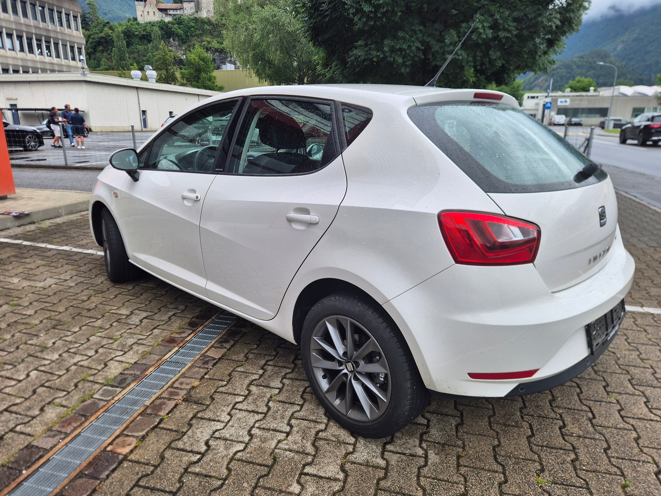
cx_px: 330
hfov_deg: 73.9
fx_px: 439
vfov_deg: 58.9
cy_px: 248
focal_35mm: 23
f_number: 1.8
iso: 40
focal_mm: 5.4
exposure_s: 1/180
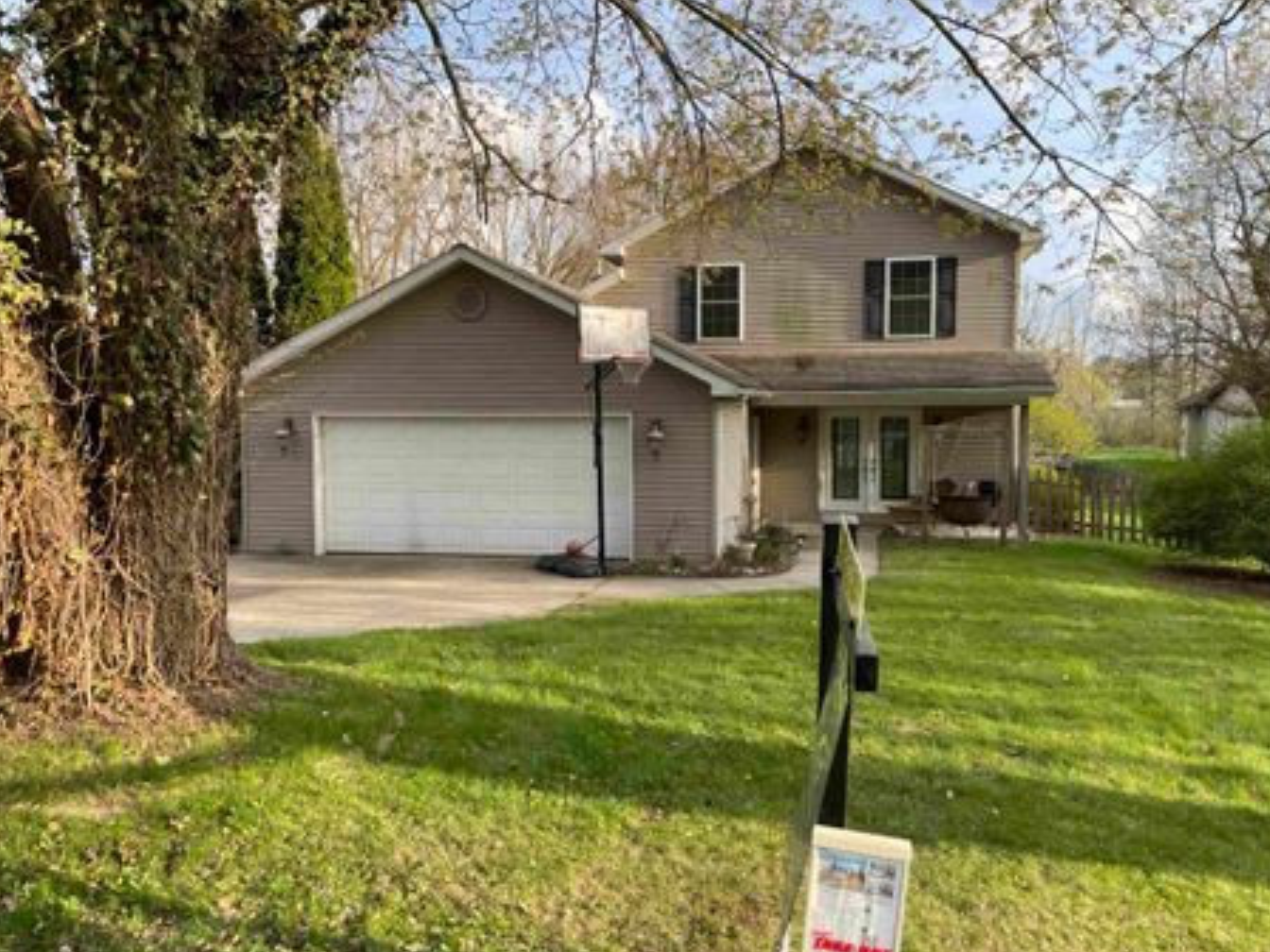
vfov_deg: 48.2
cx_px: 649
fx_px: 1064
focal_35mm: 29
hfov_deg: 61.7
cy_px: 472
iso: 32
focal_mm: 4.2
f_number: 1.6
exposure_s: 1/725
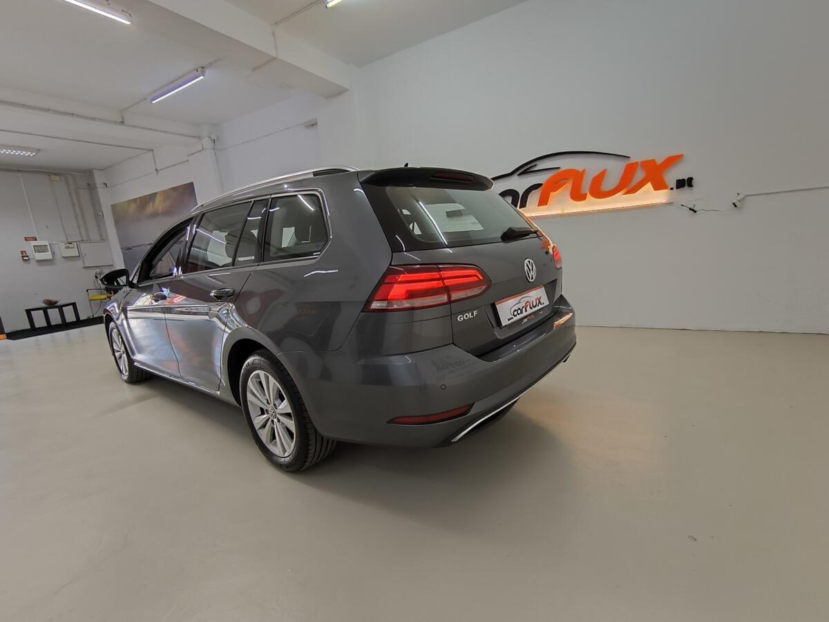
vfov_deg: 78.1
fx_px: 383
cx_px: 414
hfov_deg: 94.5
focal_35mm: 16
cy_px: 311
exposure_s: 1/33.3
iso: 320
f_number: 2.2
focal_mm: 1.65
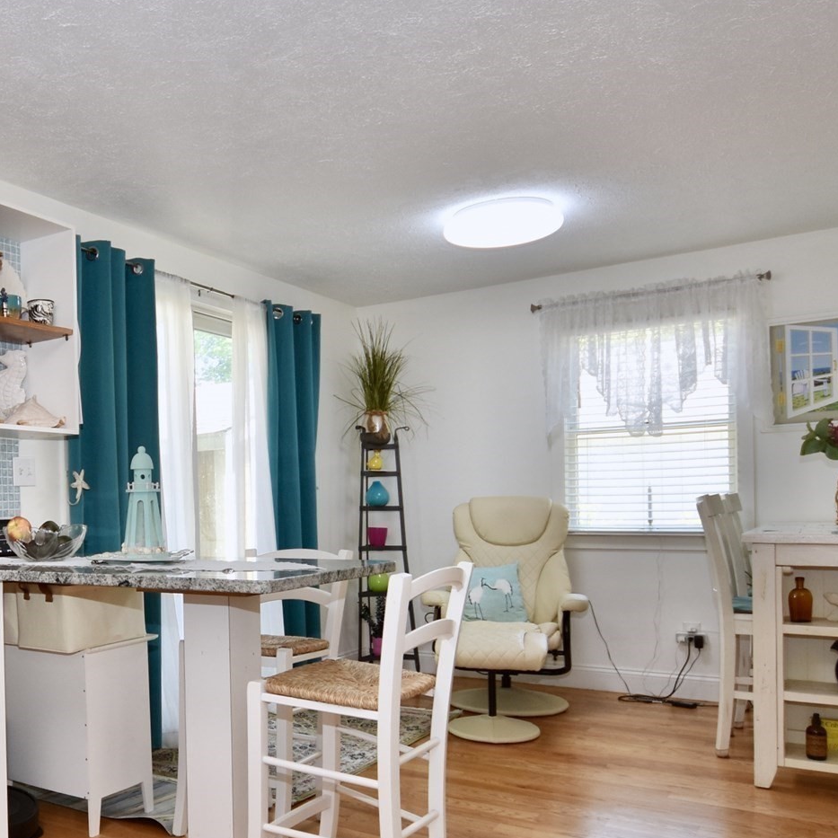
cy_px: 560
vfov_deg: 56.1
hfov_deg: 50.8
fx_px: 767
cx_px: 85
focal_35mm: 28
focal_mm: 10
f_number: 4
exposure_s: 1/60
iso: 200
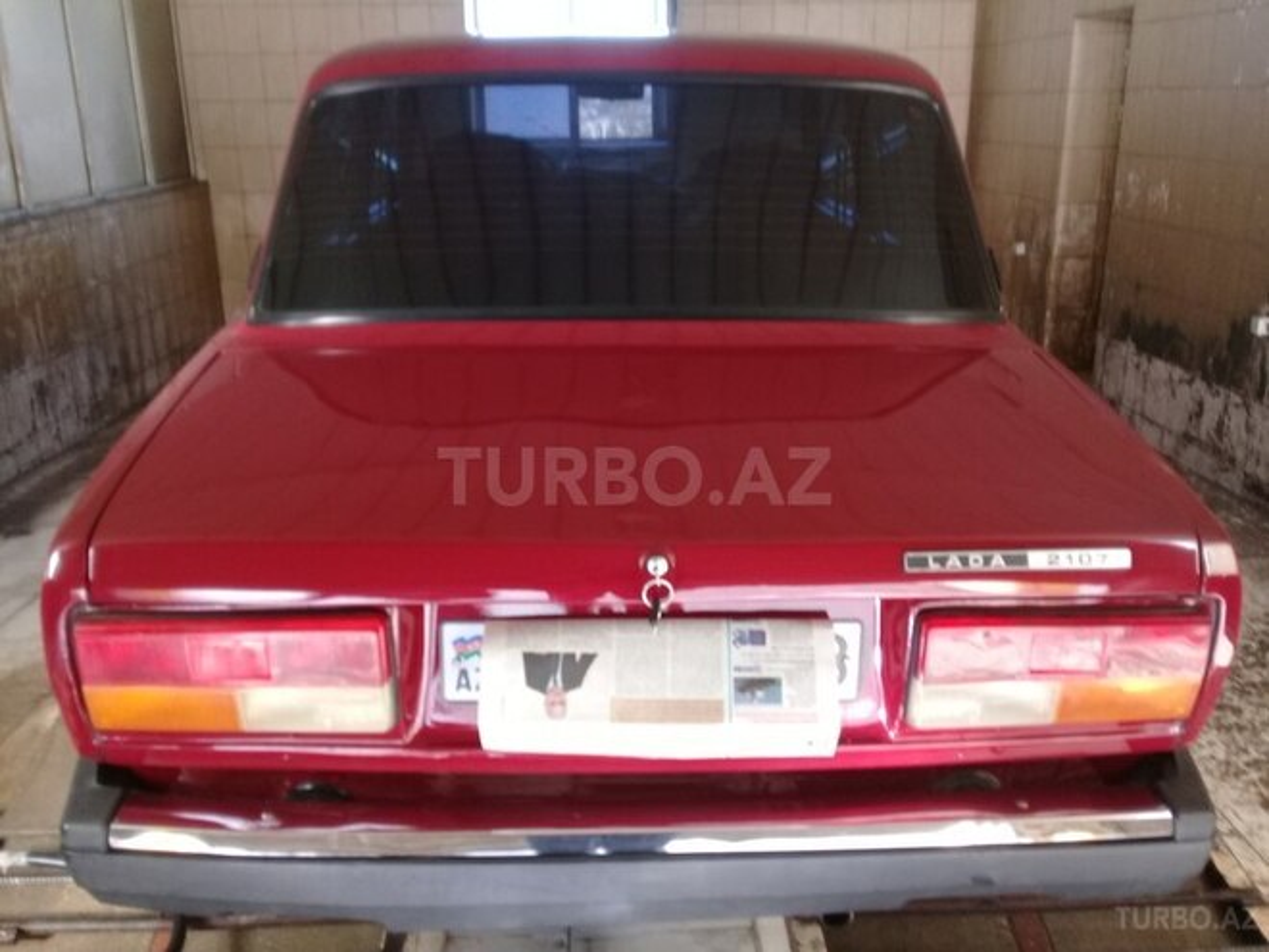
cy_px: 476
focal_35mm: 31
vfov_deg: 45.4
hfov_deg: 58.4
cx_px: 634
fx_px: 1136
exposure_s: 1/33
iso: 80
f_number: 2.2
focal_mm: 3.3
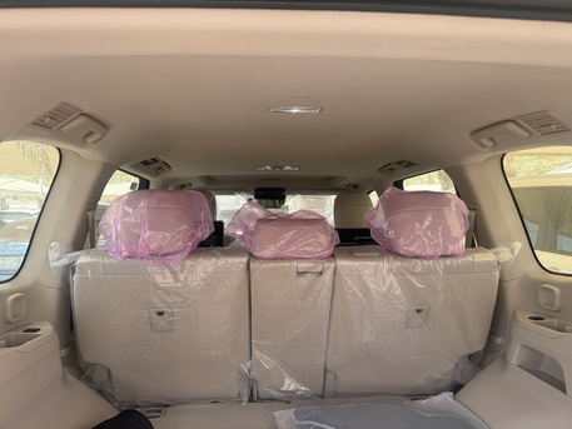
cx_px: 286
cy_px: 214
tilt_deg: -0.6
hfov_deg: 71.6
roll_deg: +0.7
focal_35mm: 24
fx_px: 397
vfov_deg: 56.8
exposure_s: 1/562
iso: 80
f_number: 1.78
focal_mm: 6.76
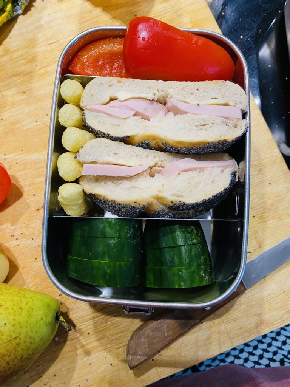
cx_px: 145
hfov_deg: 53.1
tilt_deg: -81.0
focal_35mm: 26
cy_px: 194
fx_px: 290
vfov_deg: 67.3
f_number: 1.8
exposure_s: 1/50
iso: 160
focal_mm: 4.25
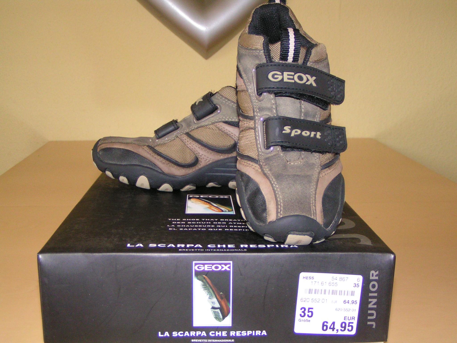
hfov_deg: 42.1
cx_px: 228
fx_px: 594
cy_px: 172
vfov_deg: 32.2
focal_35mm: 45
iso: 200
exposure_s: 1/50
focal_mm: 6.9
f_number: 2.8
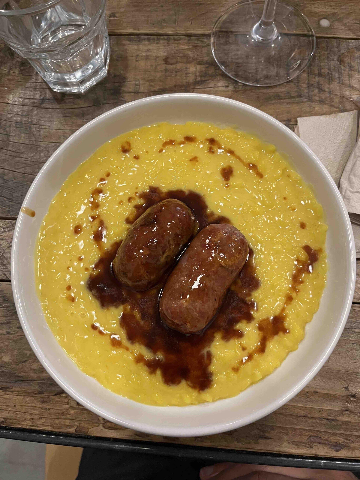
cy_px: 240
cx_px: 180
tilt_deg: -76.9
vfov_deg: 67.3
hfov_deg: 53.1
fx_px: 361
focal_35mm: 26
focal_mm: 5.1
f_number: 1.6
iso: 500
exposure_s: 1/50
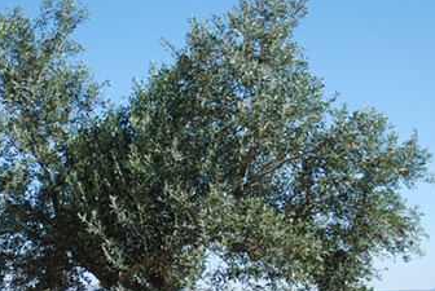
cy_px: 275
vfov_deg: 16.8
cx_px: 161
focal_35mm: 80
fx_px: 968
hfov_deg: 25.2
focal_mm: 28
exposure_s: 1/2500
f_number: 3.5
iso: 400
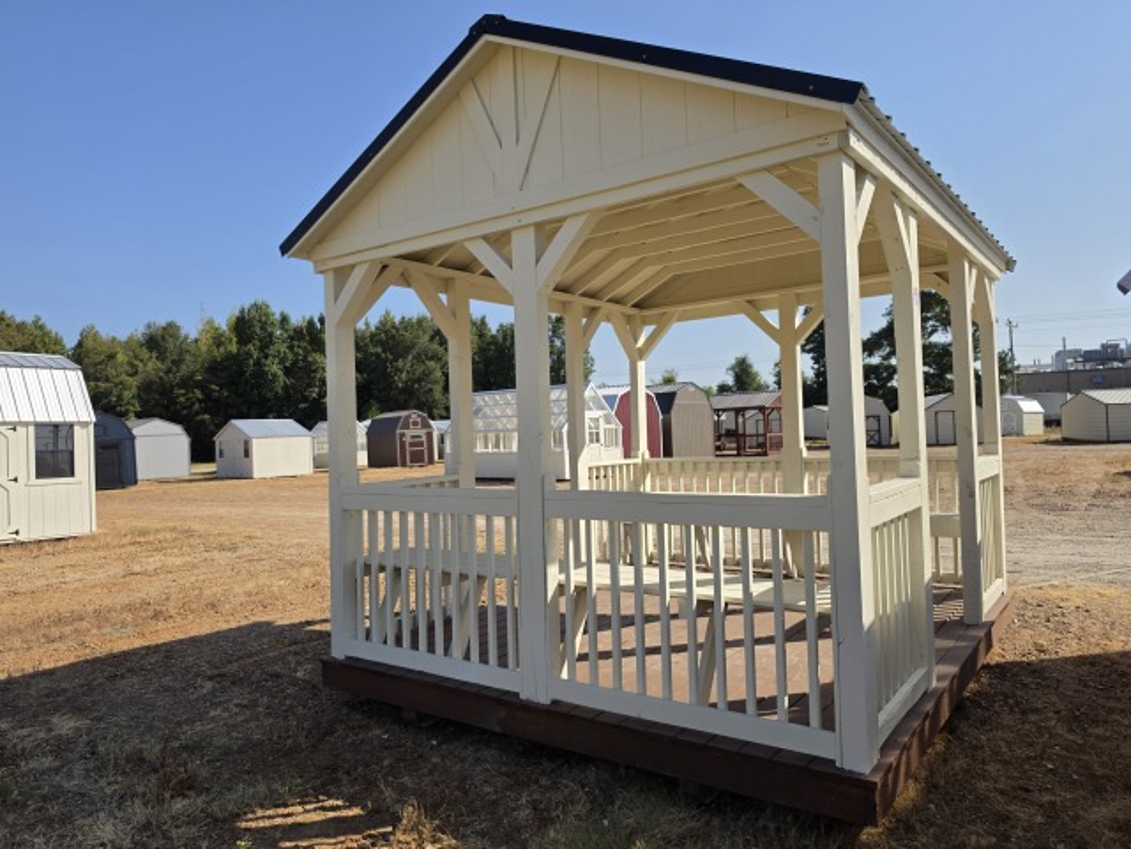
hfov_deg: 73.9
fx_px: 751
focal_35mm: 23
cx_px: 566
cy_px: 424
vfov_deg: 58.9
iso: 64
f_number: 1.4
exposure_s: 1/6571
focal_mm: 6.5
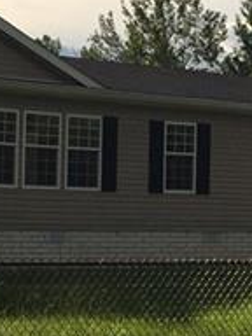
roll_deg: -2.5
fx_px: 1126
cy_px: 189
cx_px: 144
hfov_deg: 12.8
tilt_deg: +2.0
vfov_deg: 17.0
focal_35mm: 116
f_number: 2.2
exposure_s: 1/3846
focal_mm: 4.15
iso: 32
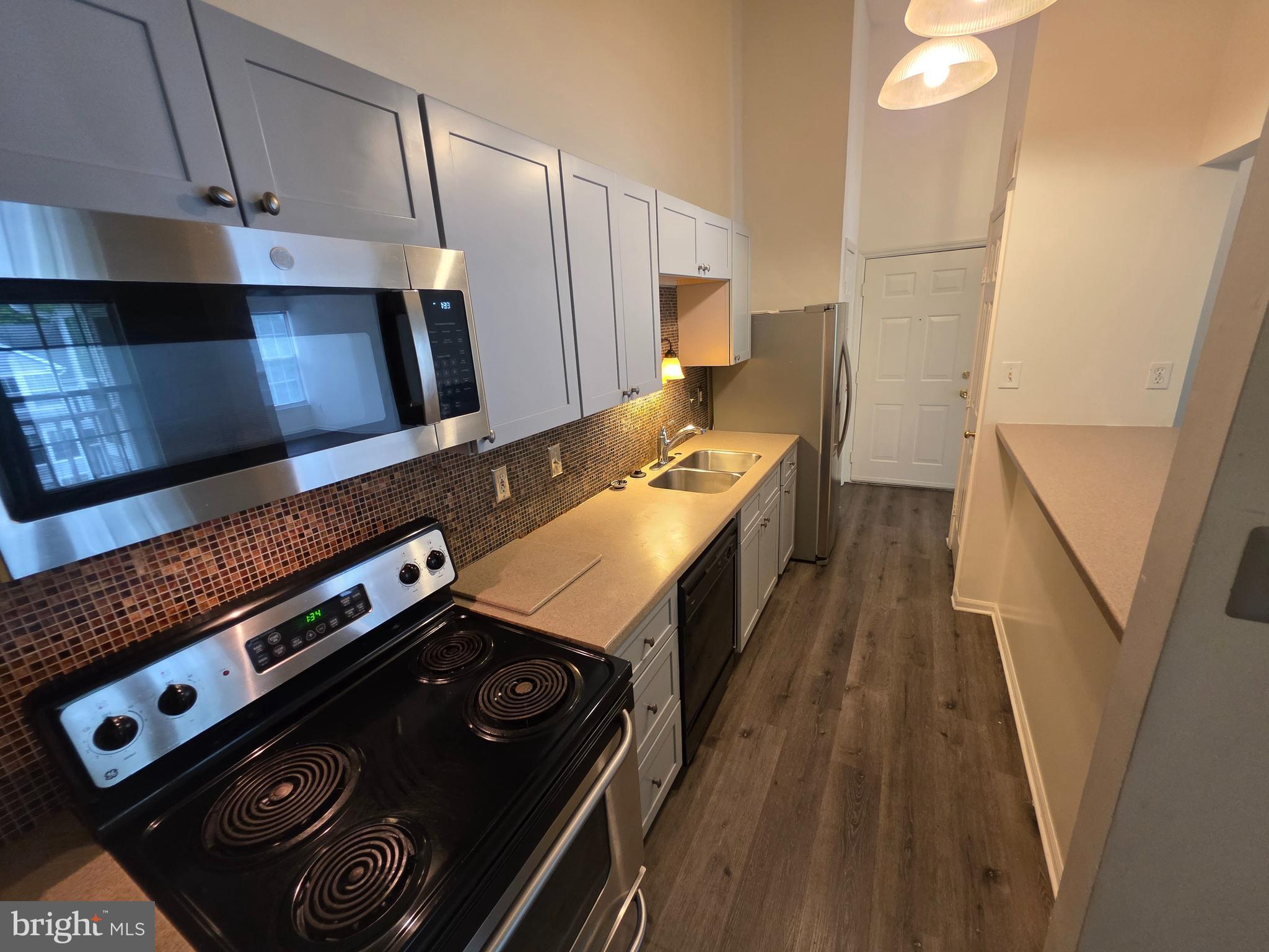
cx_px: 634
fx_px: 477
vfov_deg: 89.9
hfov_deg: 106.2
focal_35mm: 13
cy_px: 476
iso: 320
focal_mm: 2.2
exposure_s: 1/60
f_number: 1.9
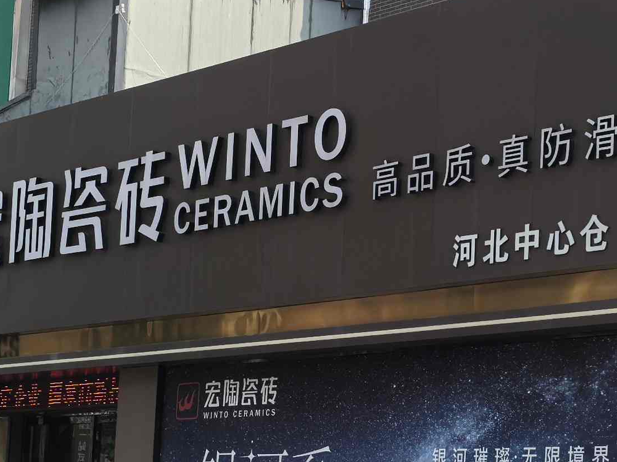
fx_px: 1782
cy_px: 315
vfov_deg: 14.8
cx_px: 368
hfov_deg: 19.6
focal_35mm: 100
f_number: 2
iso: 50
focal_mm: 5.75
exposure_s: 1/3125
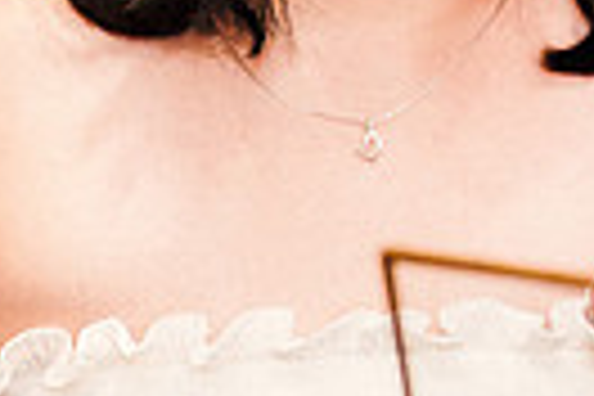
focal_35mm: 200
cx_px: 890
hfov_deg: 10.0
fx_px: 3300
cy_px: -169
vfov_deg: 6.8
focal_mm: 21
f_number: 2
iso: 800
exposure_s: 1/100
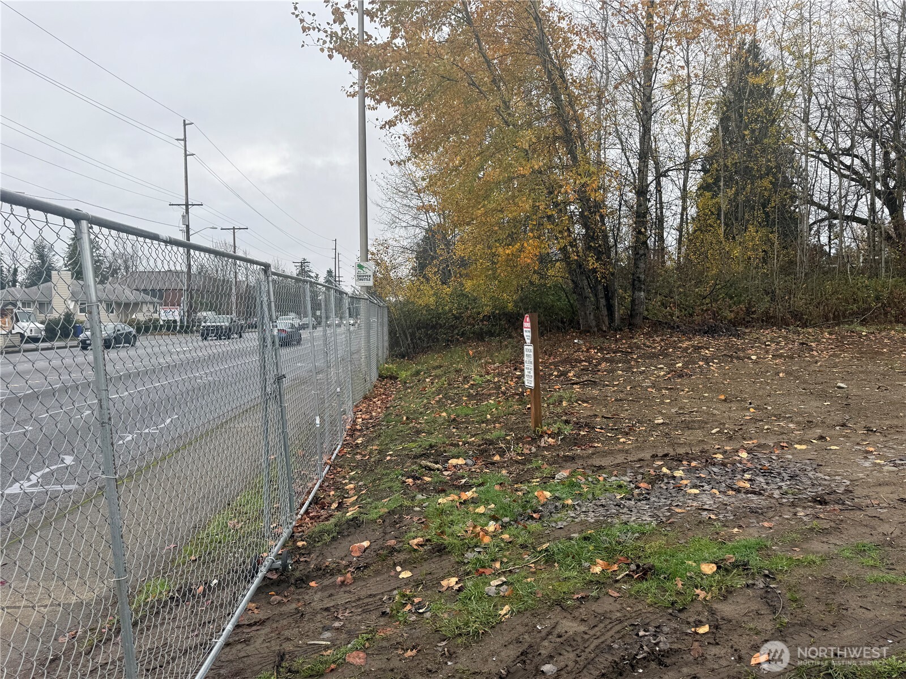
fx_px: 628
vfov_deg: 56.8
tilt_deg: -1.9
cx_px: 453
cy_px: 340
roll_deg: +0.1
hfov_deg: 71.6
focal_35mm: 24
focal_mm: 6.76
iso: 80
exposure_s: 1/780
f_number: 1.78
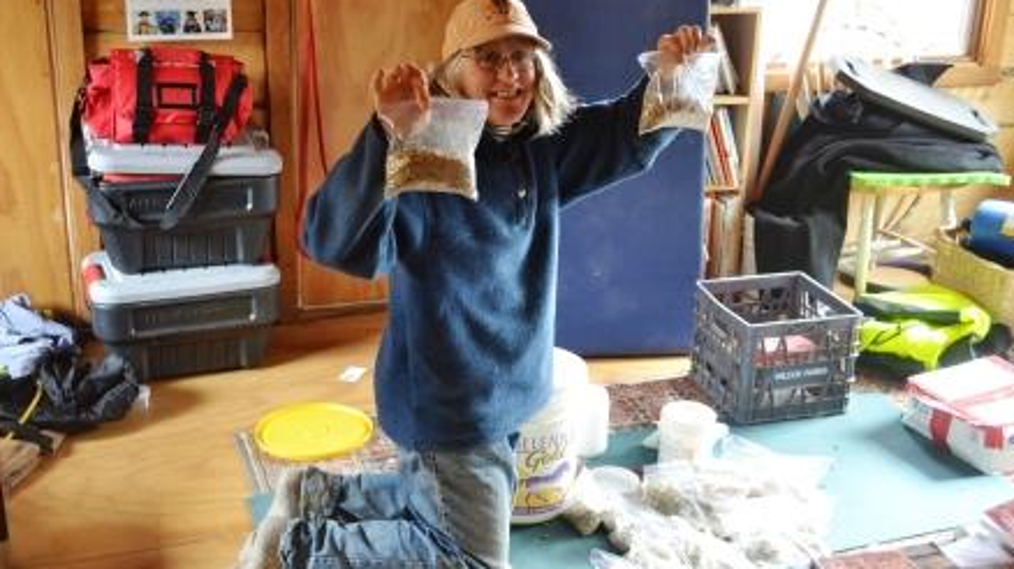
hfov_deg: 45.5
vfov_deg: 26.5
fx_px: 1209
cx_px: 512
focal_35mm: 45
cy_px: 286
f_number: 4.5
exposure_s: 1/13
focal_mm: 28
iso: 400
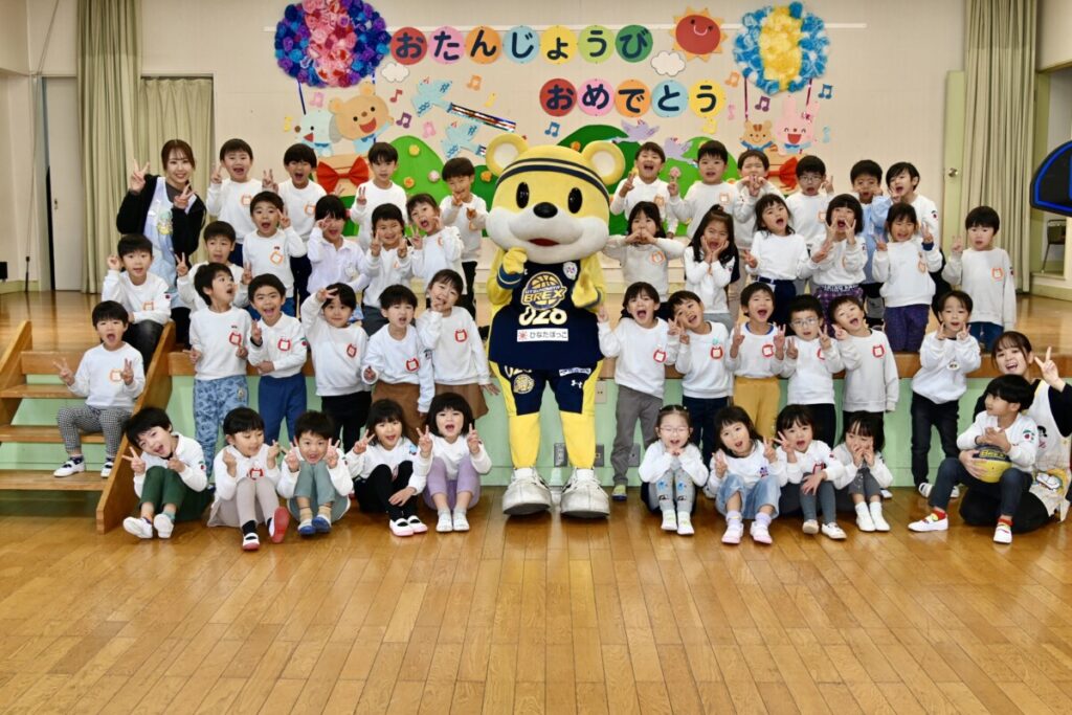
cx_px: 536
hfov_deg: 53.1
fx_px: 1072
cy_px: 358
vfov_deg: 36.9
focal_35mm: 36
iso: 200
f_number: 4.5
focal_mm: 24
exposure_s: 1/80
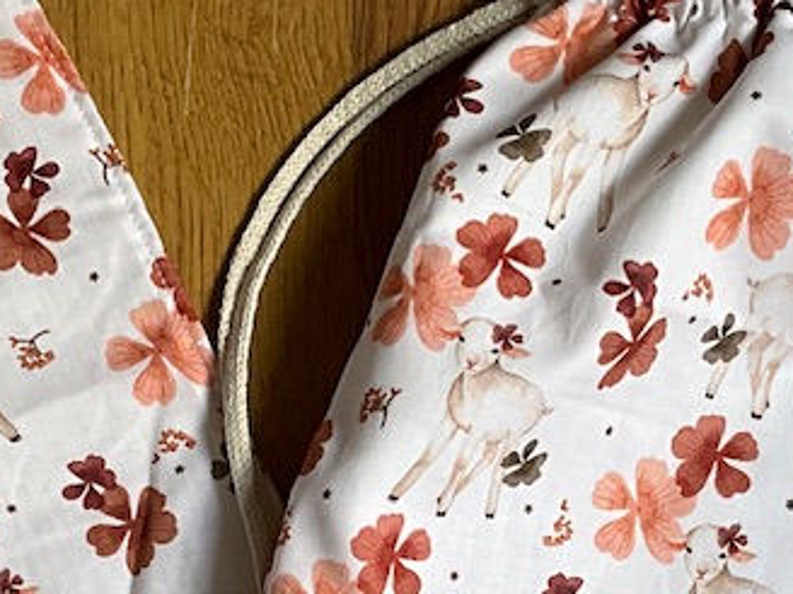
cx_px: 399
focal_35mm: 113
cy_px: 787
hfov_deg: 17.4
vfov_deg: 12.7
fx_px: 2589
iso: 50
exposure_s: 1/122
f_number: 1.8
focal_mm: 3
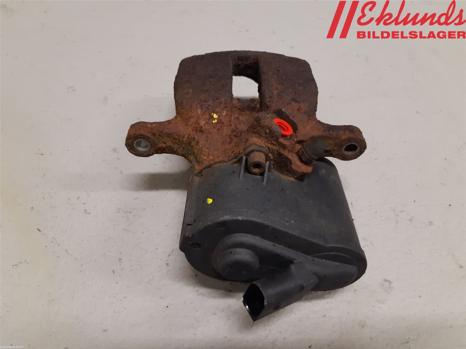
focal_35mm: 26
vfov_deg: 53.1
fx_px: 350
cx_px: 233
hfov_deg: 67.3
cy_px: 174
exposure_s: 1/50
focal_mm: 3.93
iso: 160
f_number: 1.7
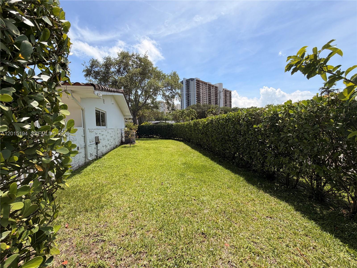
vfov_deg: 85.7
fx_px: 144
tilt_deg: -3.6
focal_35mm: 14
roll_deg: +1.0
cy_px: 134
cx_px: 178
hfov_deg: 102.1
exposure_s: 1/864
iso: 20
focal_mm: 2.22
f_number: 2.2
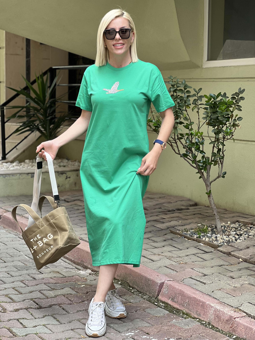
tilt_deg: -4.2
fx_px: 756
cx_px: 128
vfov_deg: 25.3
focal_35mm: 77
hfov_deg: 19.1
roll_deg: -1.3
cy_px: 170
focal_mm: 9
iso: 40
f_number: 2.8
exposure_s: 1/121
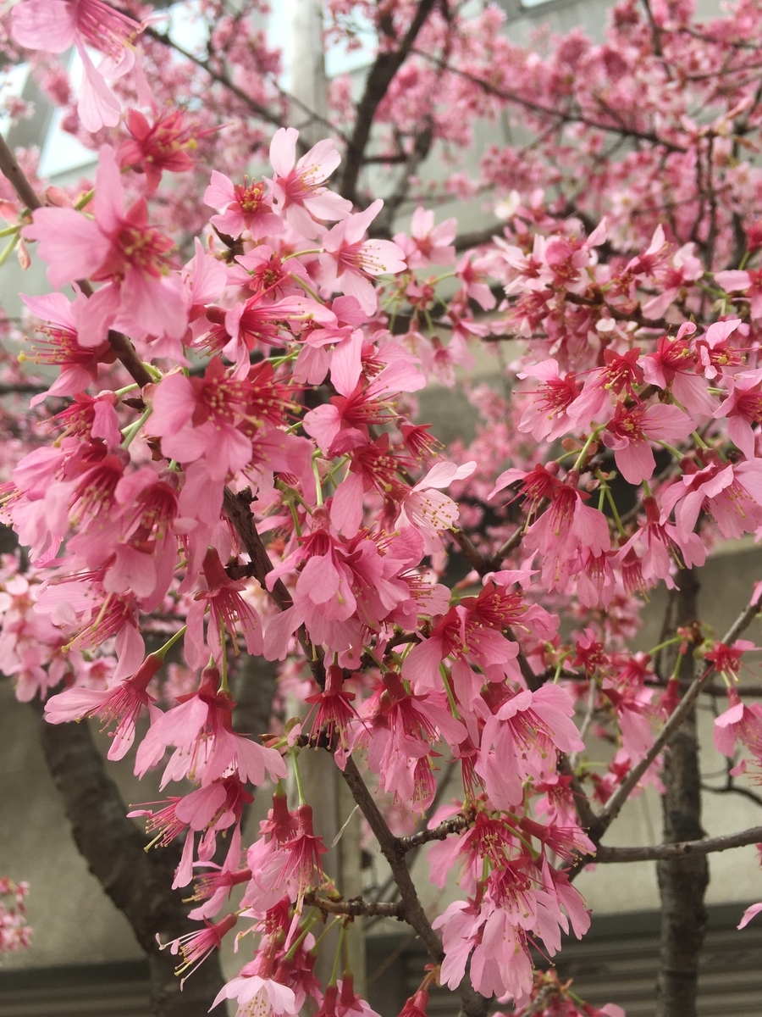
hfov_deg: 48.2
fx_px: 851
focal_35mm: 29
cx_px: 381
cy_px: 508
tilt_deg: +36.2
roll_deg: +2.2
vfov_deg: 61.7
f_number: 2.2
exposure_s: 1/255
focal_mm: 4.15
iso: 32
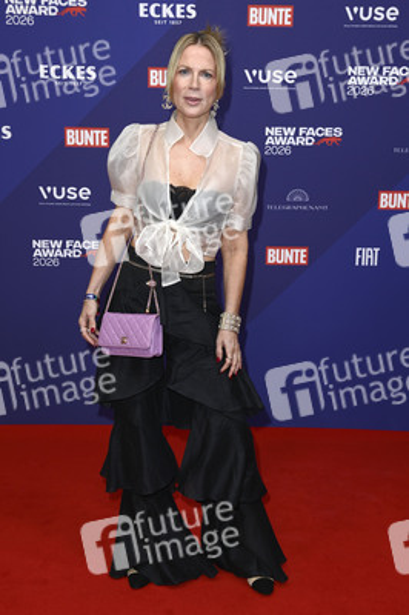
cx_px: 204
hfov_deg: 29.8
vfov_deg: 43.6
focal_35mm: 45
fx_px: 768
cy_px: 308
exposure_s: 1/250
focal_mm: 45
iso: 400
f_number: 5.6
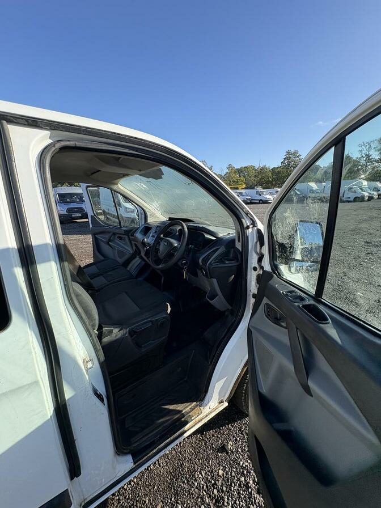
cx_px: 190
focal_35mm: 14
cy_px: 254
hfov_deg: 85.7
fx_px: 205
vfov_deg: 102.1
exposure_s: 1/425
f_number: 2.2
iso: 64
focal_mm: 2.22
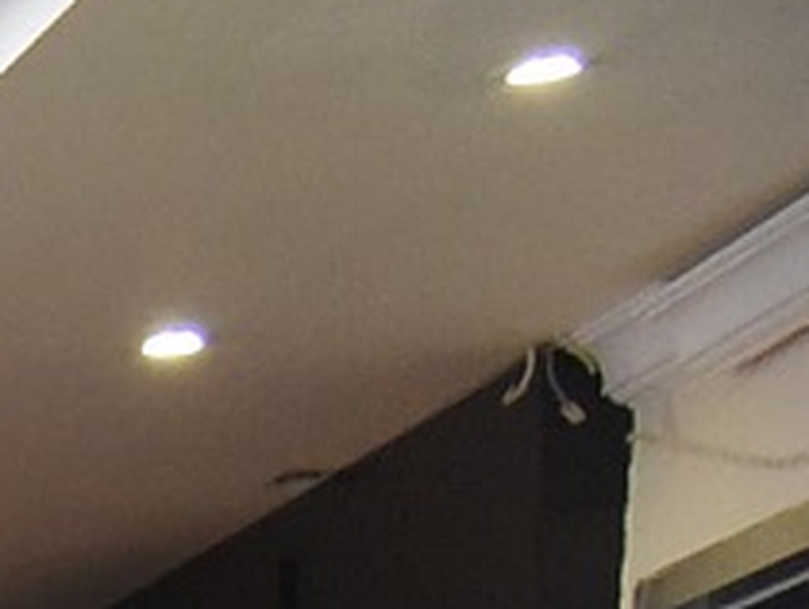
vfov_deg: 5.3
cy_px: 1775
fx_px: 6177
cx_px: -2051
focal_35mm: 264
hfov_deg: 6.5
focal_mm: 38
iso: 5000
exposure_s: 1/160
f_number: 4.5
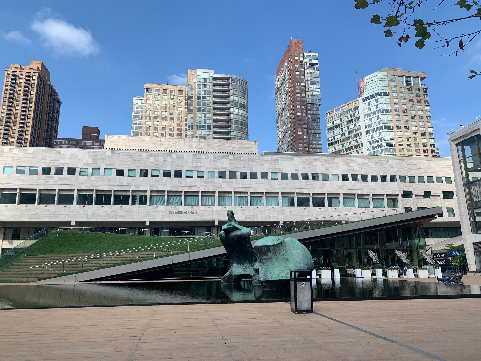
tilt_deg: +13.0
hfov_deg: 67.3
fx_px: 361
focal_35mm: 26
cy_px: 180
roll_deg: +1.0
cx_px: 240
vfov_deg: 53.1
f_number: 1.8
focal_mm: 4.25
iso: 25
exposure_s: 1/2114
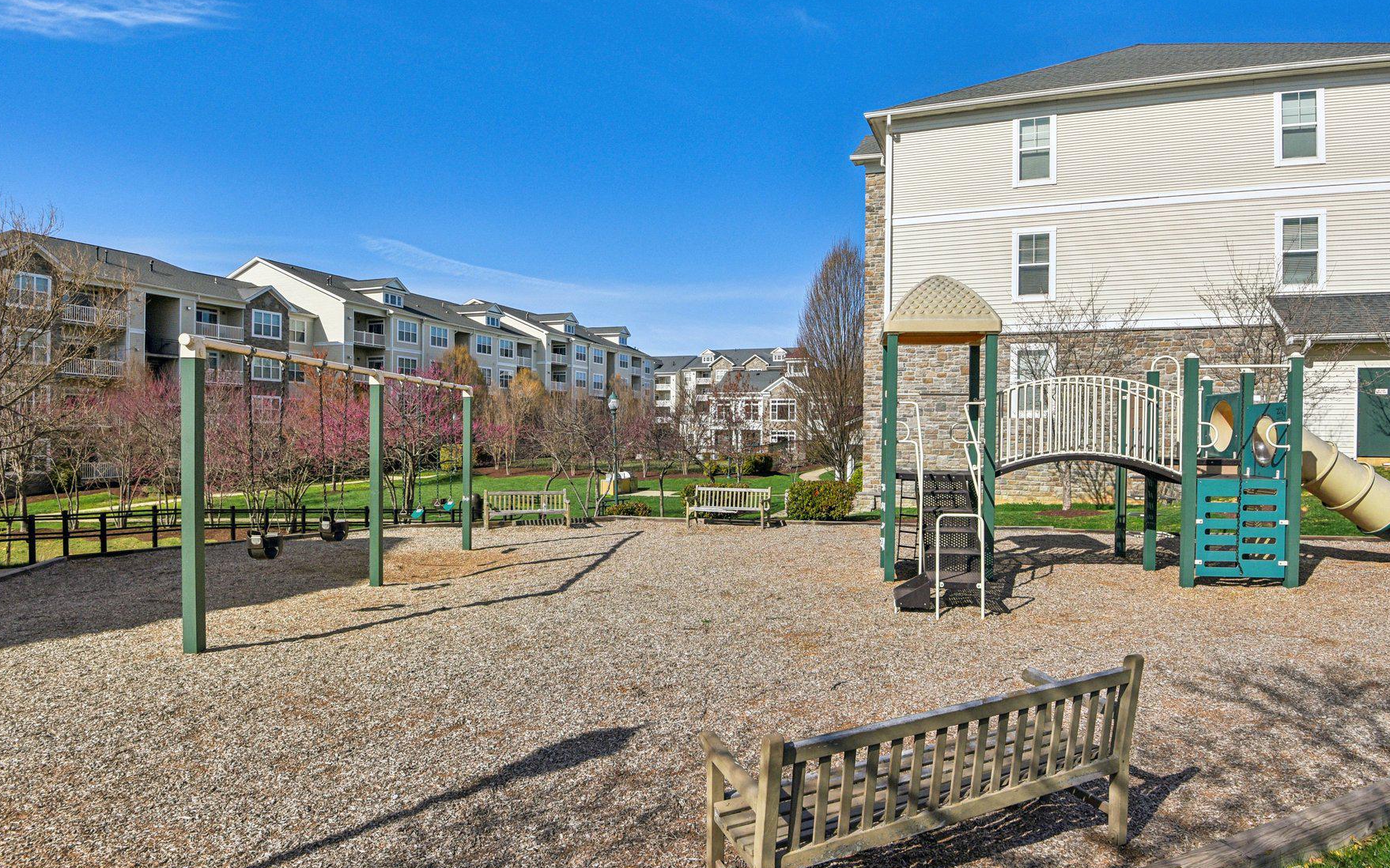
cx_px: 740
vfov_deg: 62.2
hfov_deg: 87.9
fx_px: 720
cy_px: 429
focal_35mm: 19
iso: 400
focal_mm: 16
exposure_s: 1/4000
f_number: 8
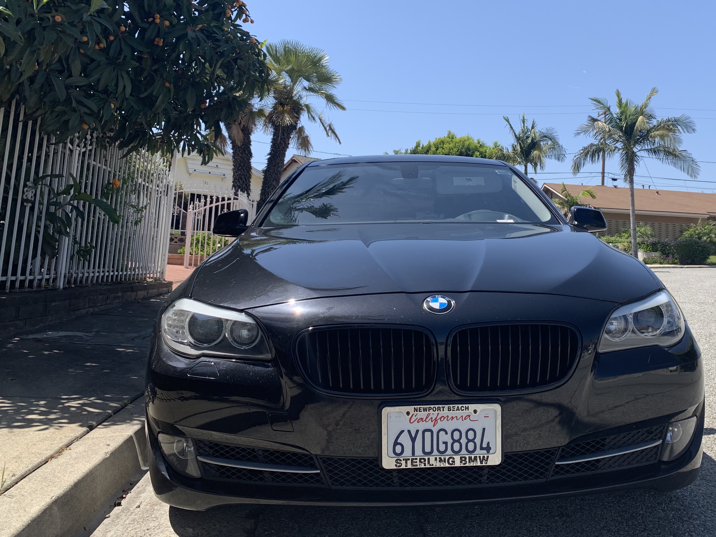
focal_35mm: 34
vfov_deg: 41.5
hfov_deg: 53.5
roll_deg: -3.5
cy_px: 202
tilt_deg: +6.9
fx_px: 703
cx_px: 435
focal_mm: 4.25
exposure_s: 1/1610
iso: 25
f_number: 1.8
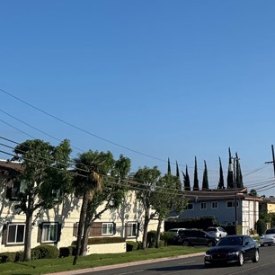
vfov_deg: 23.5
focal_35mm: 71
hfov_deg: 22.7
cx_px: 315
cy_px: 12
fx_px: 638
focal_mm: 6.76
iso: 80
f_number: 1.78
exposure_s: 1/5814
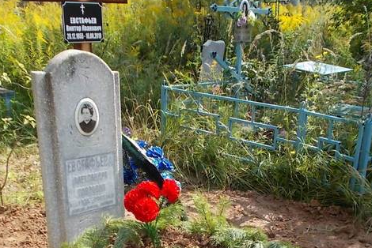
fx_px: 476
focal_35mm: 46
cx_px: 194
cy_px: 226
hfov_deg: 42.7
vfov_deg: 28.1
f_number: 3.2
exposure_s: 1/400
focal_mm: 4.6
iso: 80
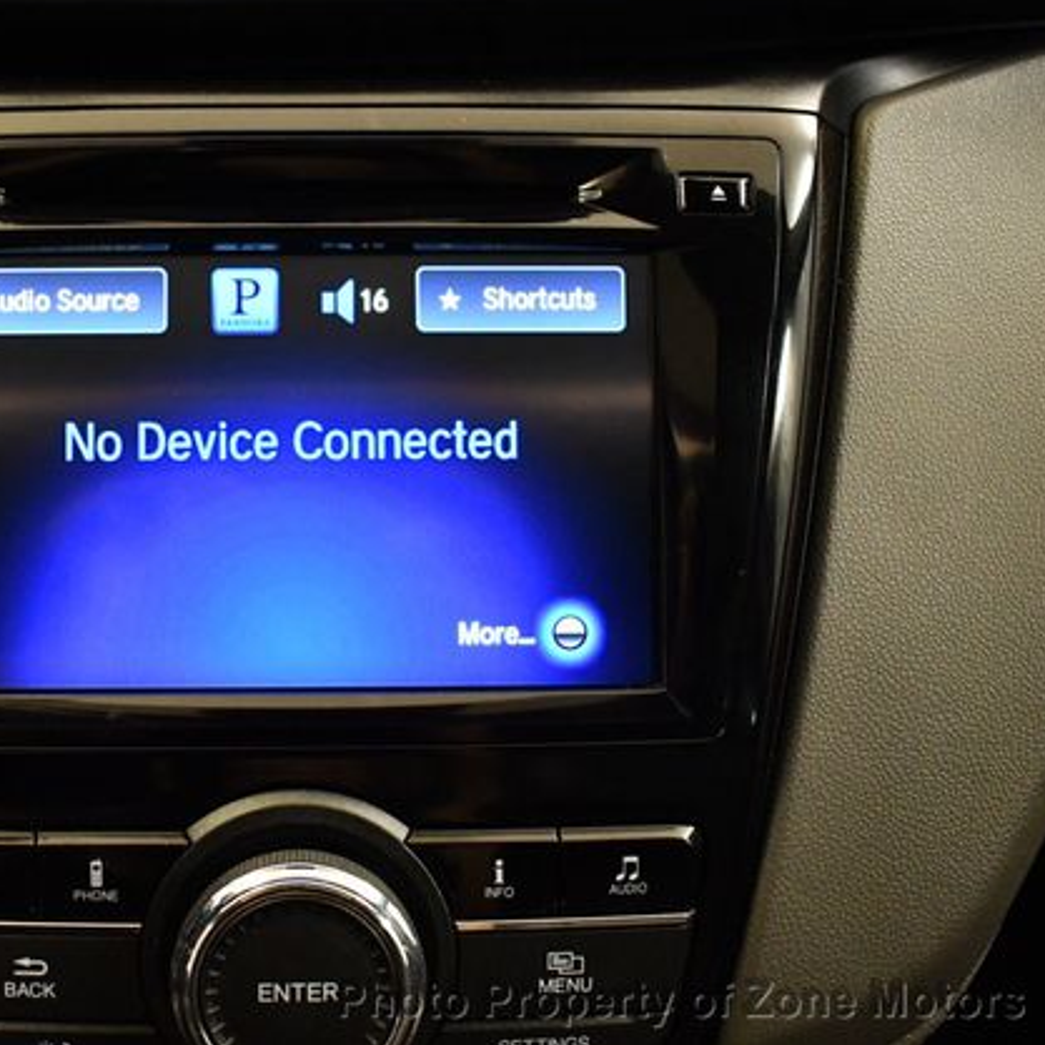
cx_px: 306
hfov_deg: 35.5
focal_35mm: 47
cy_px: 511
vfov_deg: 36.1
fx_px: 1605
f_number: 3.5
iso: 3200
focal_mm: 18
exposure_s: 1/80
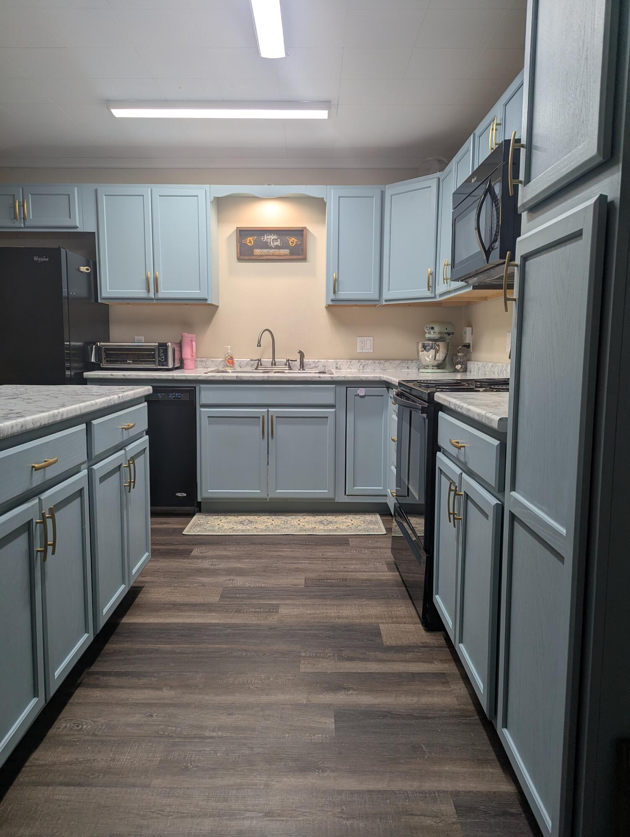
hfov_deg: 56.9
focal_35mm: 24
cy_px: 418
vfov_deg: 71.5
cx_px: 315
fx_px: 581
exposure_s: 1/60
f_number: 1.85
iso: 46
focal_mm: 6.81
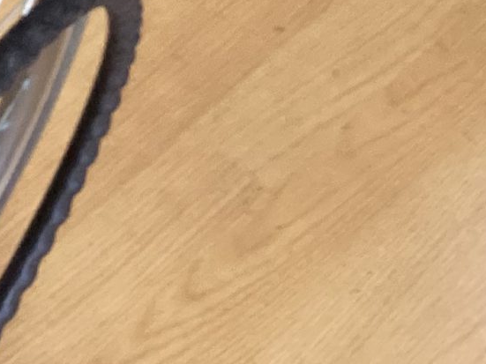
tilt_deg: -40.9
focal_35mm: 144
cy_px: -419
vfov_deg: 9.5
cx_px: -428
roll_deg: -2.9
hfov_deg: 12.4
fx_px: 2021
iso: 100
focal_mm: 3.3
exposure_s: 1/60
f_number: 2.4
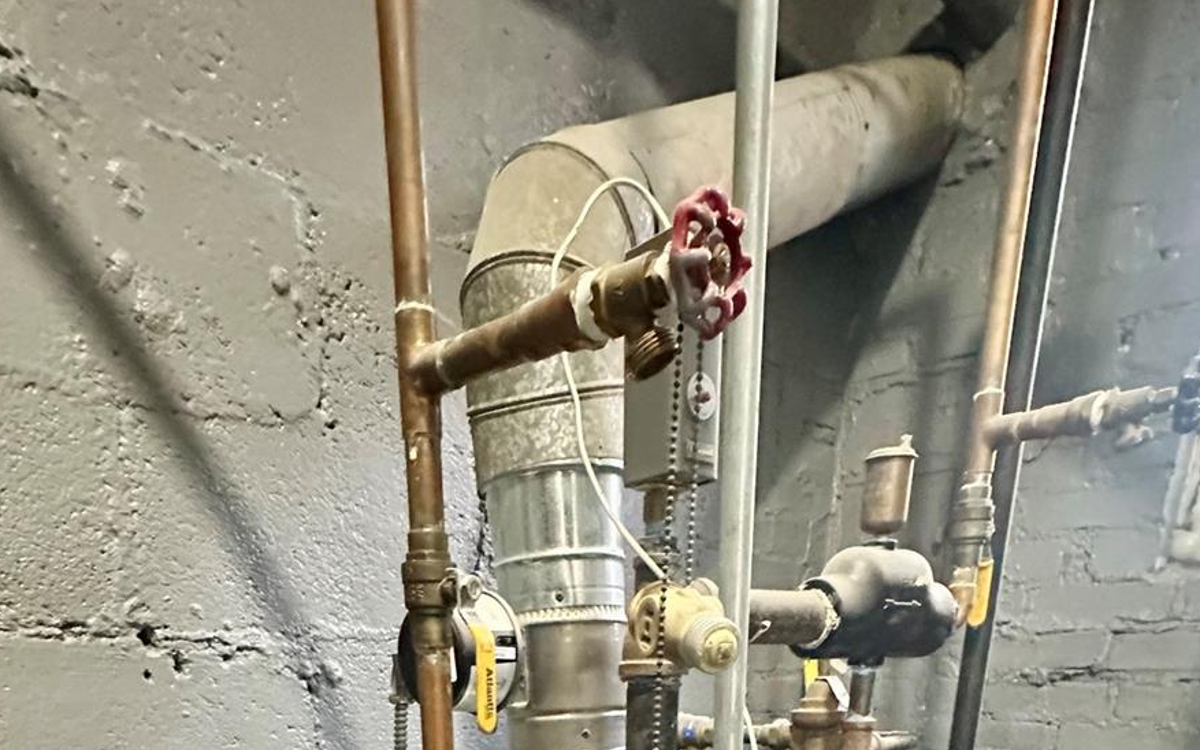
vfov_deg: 34.2
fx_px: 850
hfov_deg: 70.2
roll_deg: -1.2
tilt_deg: -20.2
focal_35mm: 26
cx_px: 531
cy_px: 972
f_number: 2.2
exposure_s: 1/40
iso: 1250
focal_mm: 2.22
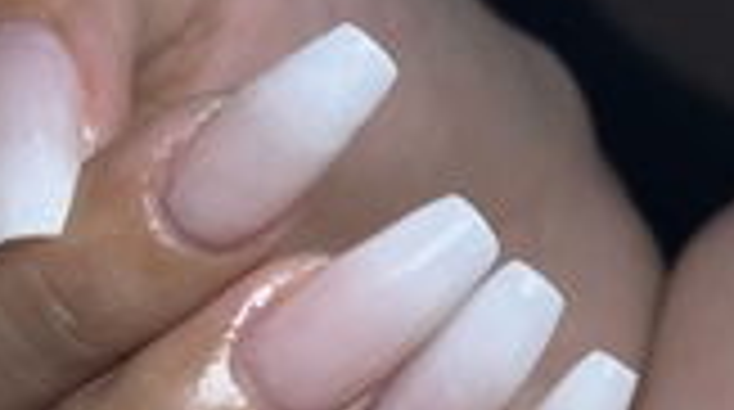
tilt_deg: -19.8
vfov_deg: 8.0
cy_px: 586
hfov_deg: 14.5
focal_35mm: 148
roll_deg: -20.5
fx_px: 2875
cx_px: 601
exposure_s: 1/2410
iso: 100
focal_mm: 6.86
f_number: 1.78
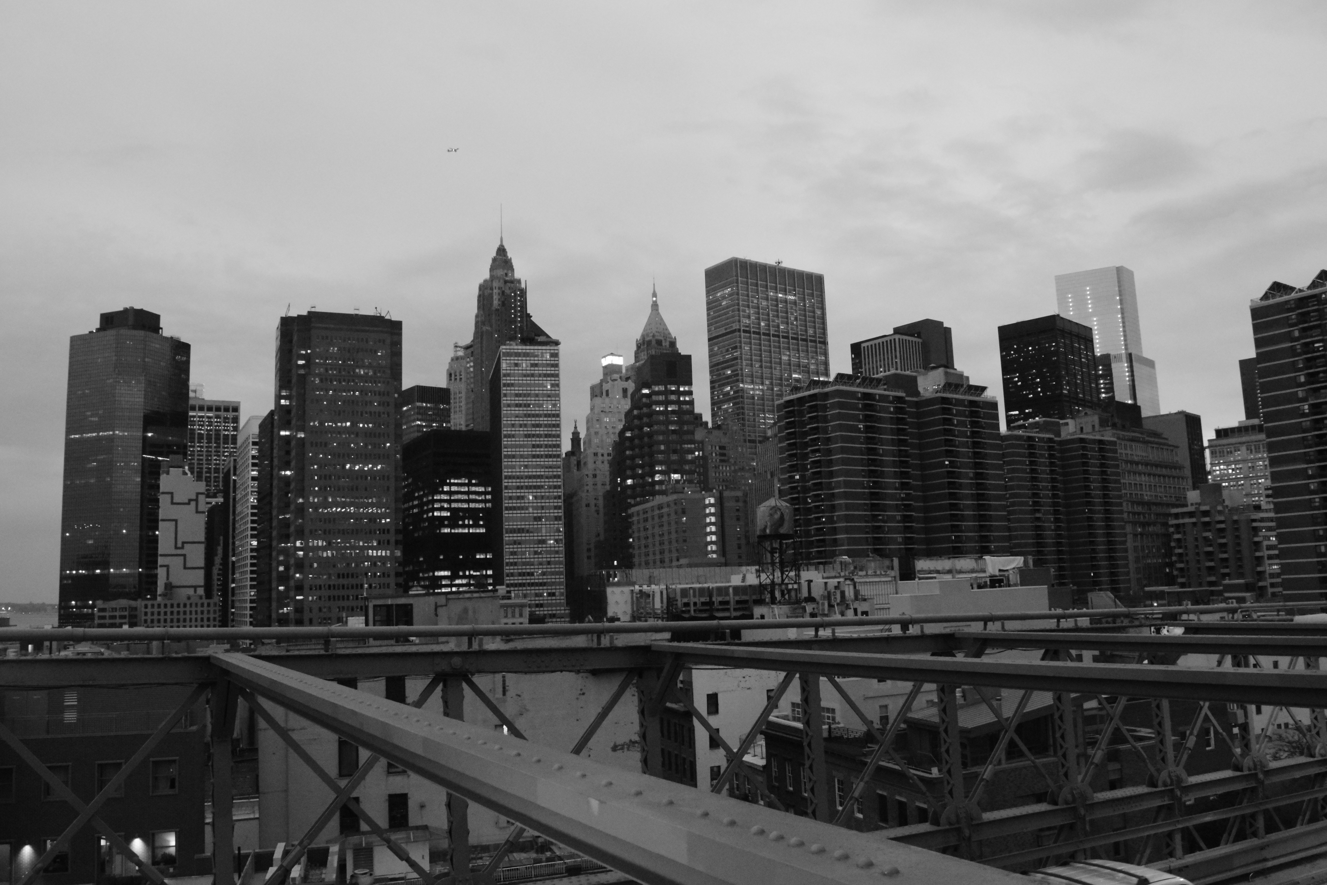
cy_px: 442
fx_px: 995
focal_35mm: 27
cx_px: 664
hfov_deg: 67.4
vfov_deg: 47.9
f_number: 9
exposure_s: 1/80
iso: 6400
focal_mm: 18
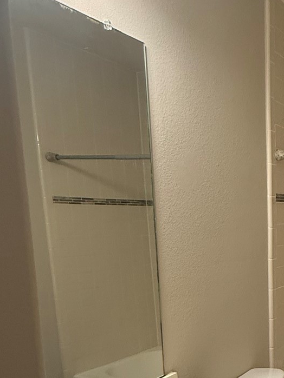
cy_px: 291
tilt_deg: -8.9
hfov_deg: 29.0
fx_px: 449
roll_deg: -1.9
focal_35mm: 41
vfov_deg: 44.0
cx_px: 363
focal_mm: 2.22
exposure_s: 1/120
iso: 200
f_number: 2.2
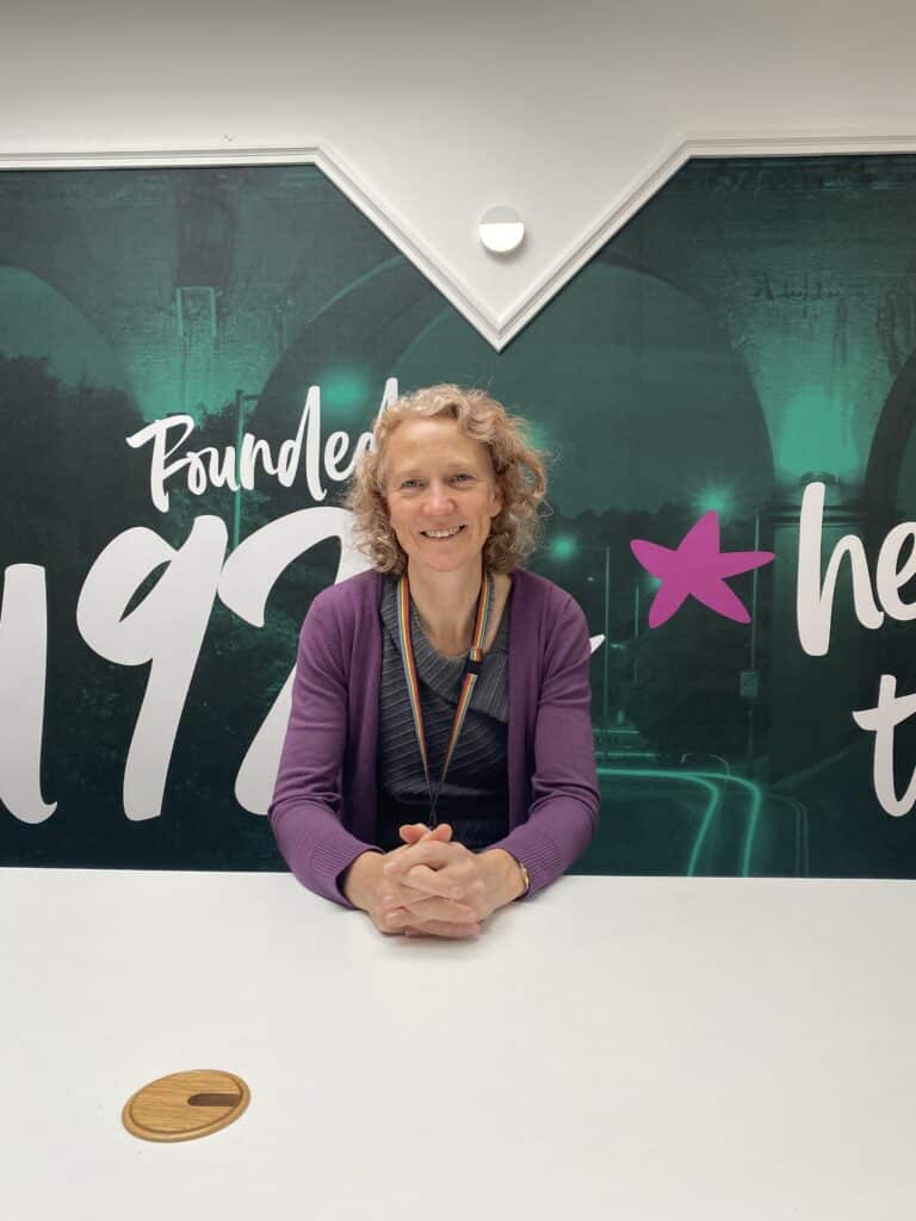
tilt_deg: +0.6
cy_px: 610
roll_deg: -0.6
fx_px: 917
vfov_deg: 67.3
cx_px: 458
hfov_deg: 53.1
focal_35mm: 26
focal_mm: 4.25
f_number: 1.8
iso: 50
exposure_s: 1/100
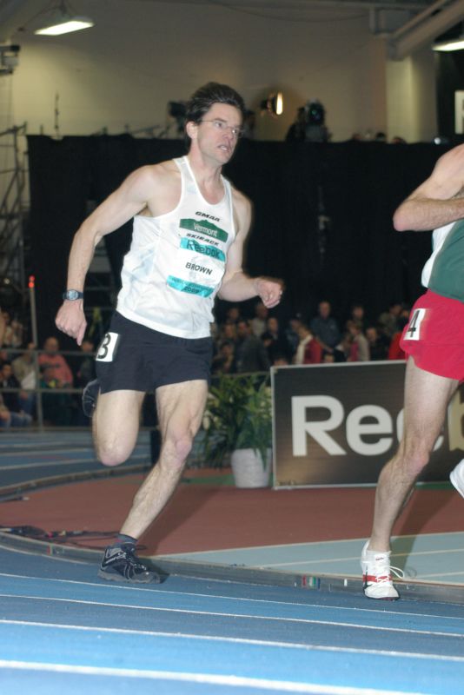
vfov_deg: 16.4
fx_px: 2405
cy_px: 348
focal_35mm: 124
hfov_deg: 11.0
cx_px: 232
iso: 800
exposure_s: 1/125
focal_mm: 83
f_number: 6.3
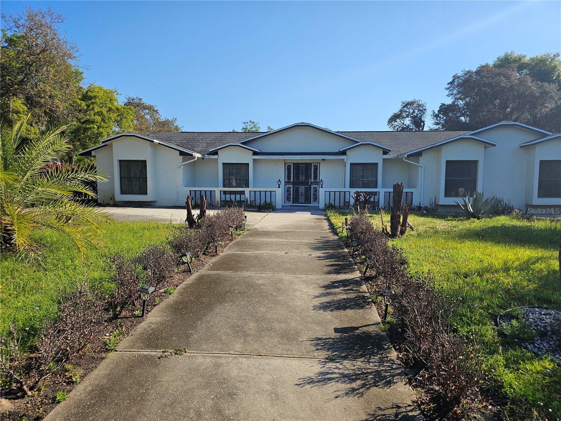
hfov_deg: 73.9
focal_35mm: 23
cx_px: 280
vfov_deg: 58.9
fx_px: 373
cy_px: 210
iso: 10
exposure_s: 1/671
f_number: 1.7
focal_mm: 6.3
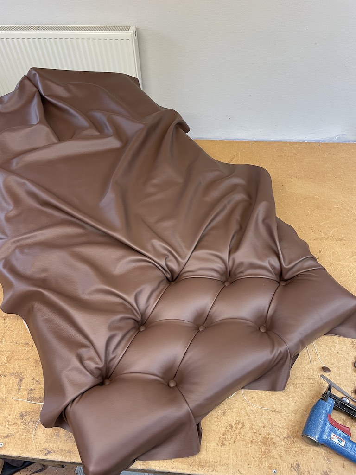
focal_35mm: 26
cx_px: 178
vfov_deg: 67.3
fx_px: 357
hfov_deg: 53.1
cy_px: 238
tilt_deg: -50.1
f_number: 1.6
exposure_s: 1/50
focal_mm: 4.2
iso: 64
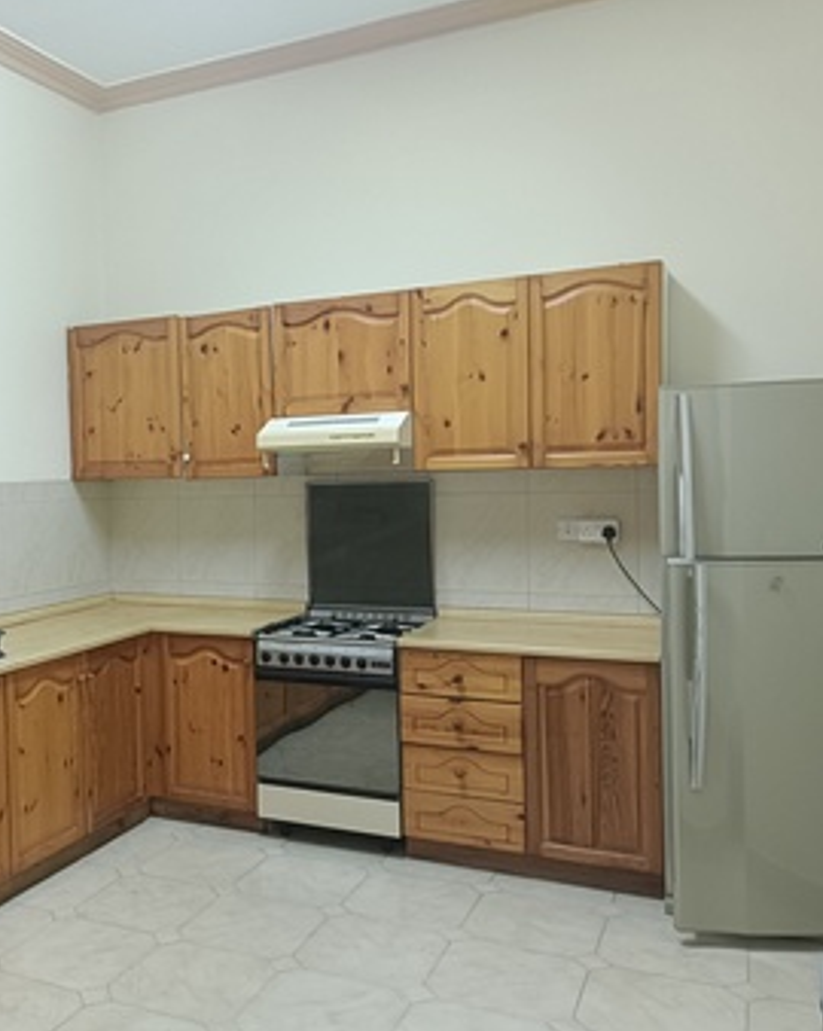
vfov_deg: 54.2
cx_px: 209
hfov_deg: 43.1
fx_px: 1006
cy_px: 517
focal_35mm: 33
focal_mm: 4.7
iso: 1339
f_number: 1.7
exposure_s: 1/50
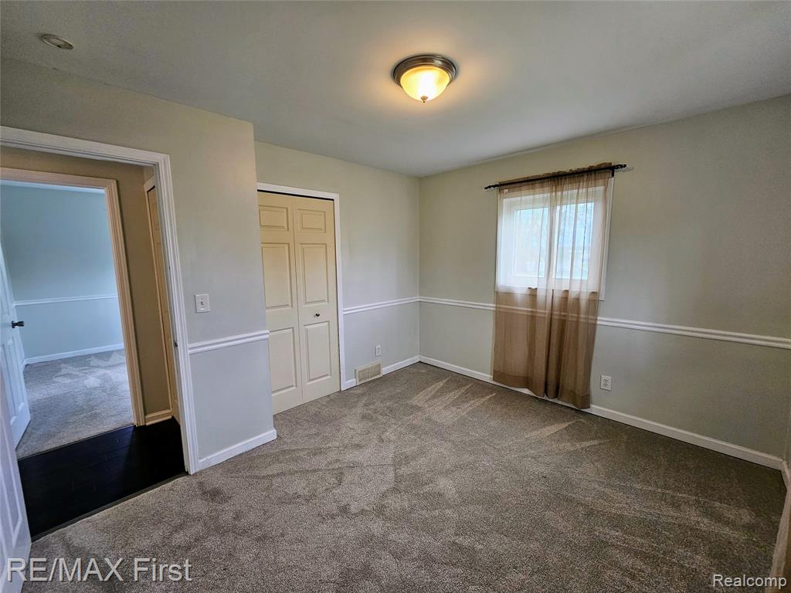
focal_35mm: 13
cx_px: 396
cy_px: 296
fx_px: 297
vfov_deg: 89.9
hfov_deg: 106.2
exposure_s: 1/60
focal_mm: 2.2
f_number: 2.2
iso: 125
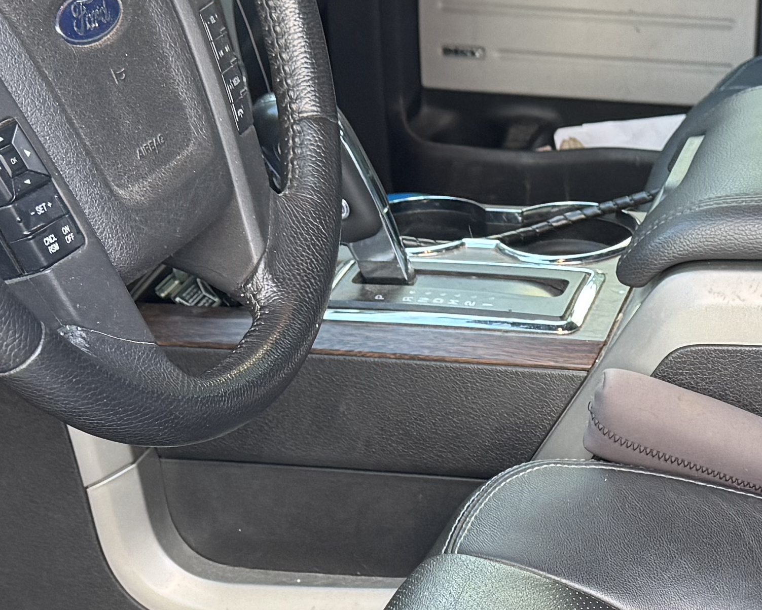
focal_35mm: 89
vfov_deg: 16.9
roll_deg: +4.1
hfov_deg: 21.4
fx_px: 2008
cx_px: 523
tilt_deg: -37.1
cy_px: 614
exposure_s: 1/69
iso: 200
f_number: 1.78
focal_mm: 6.76
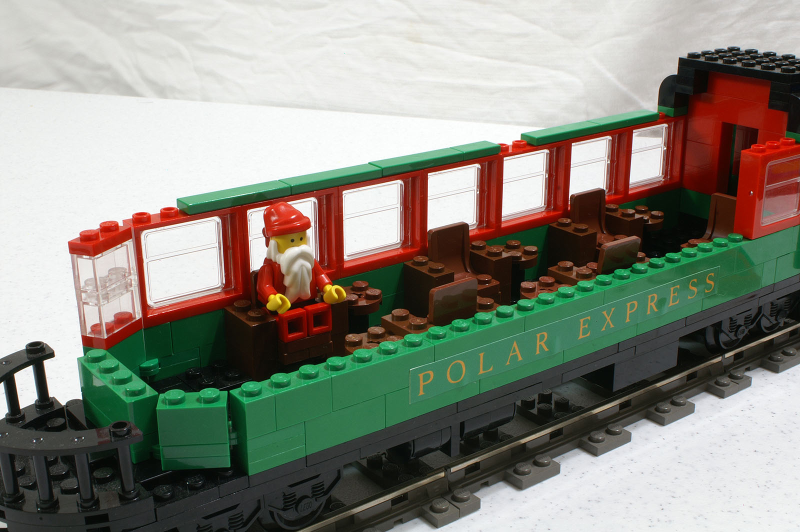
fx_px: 999
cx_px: 400
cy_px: 266
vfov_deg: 29.8
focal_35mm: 45
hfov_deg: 43.6
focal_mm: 30
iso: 100
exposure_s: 8
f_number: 32
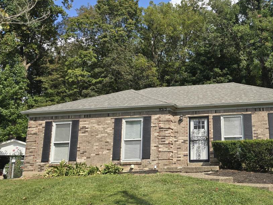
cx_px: 209
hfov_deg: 49.1
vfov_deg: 39.6
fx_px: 284
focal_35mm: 36
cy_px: 99
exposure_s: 1/617
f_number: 1.7
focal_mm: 6.3
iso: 12
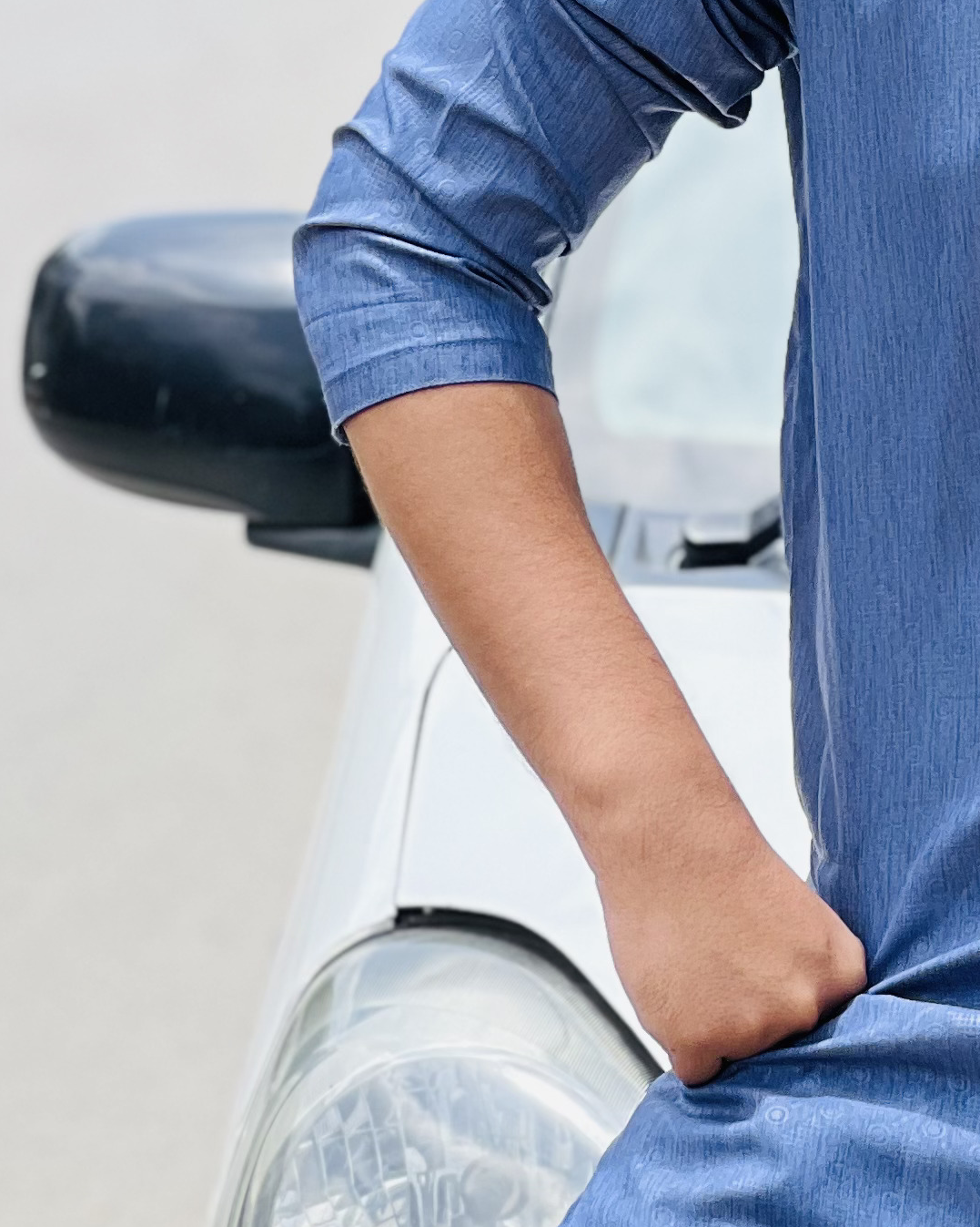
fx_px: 8160
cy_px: 86
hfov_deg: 6.8
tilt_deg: -2.1
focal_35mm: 225
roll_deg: +1.2
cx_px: 1342
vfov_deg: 8.6
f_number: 2.8
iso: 25
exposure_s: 1/279
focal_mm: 9
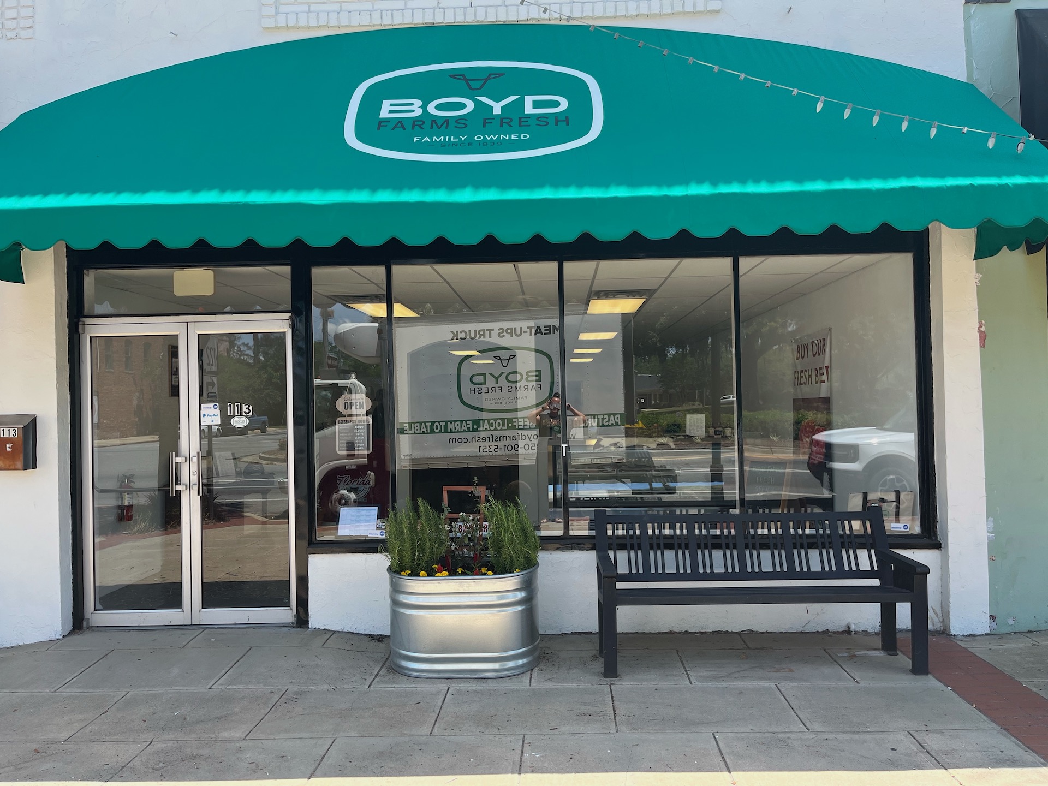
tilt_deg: +1.0
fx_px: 787
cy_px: 393
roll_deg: +0.8
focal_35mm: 26
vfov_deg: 53.1
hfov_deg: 67.3
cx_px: 524
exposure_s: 1/951
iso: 50
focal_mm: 5.1
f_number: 1.6
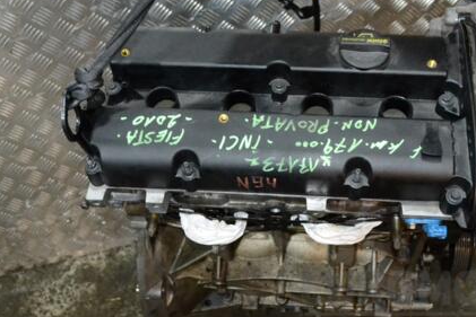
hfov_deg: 41.7
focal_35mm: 47
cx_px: 280
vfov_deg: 28.6
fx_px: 622
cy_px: 138
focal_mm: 22
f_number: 6.3
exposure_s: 1/60
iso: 3200
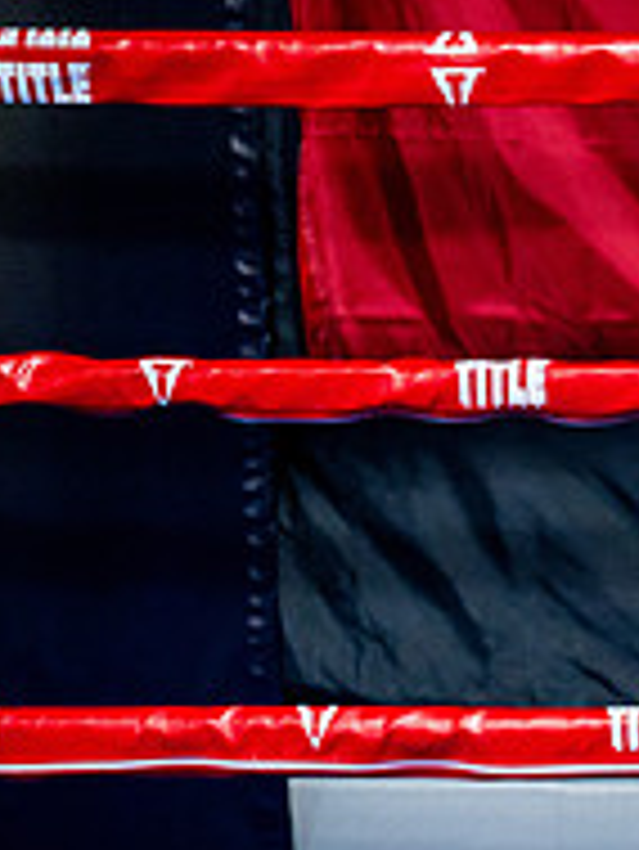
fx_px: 5360
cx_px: 1260
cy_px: 830
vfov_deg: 9.0
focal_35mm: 218
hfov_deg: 6.6
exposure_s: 1/1000
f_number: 2
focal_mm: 74
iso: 4000
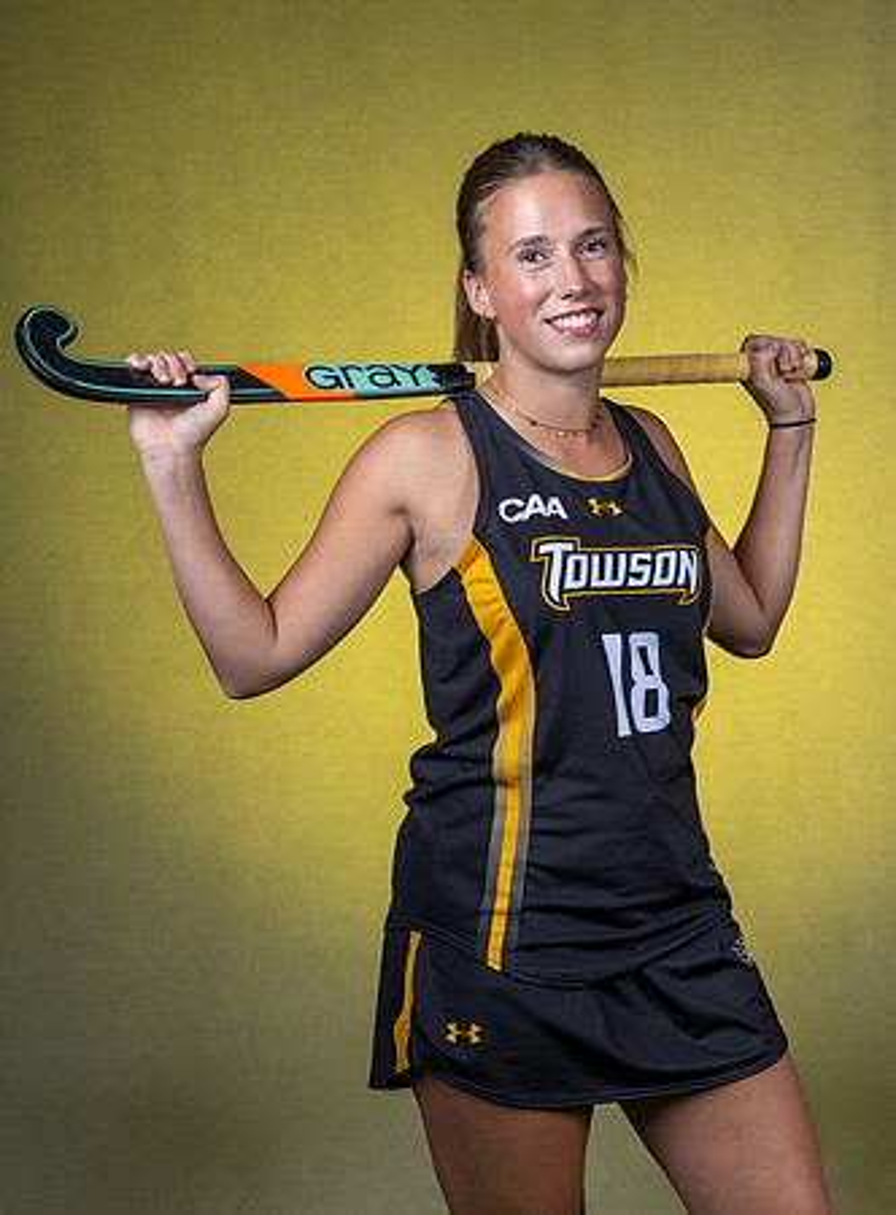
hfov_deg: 16.5
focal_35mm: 88
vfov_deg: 22.3
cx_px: 711
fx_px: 3076
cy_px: 660
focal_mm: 54
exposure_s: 1/160
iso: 100
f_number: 8
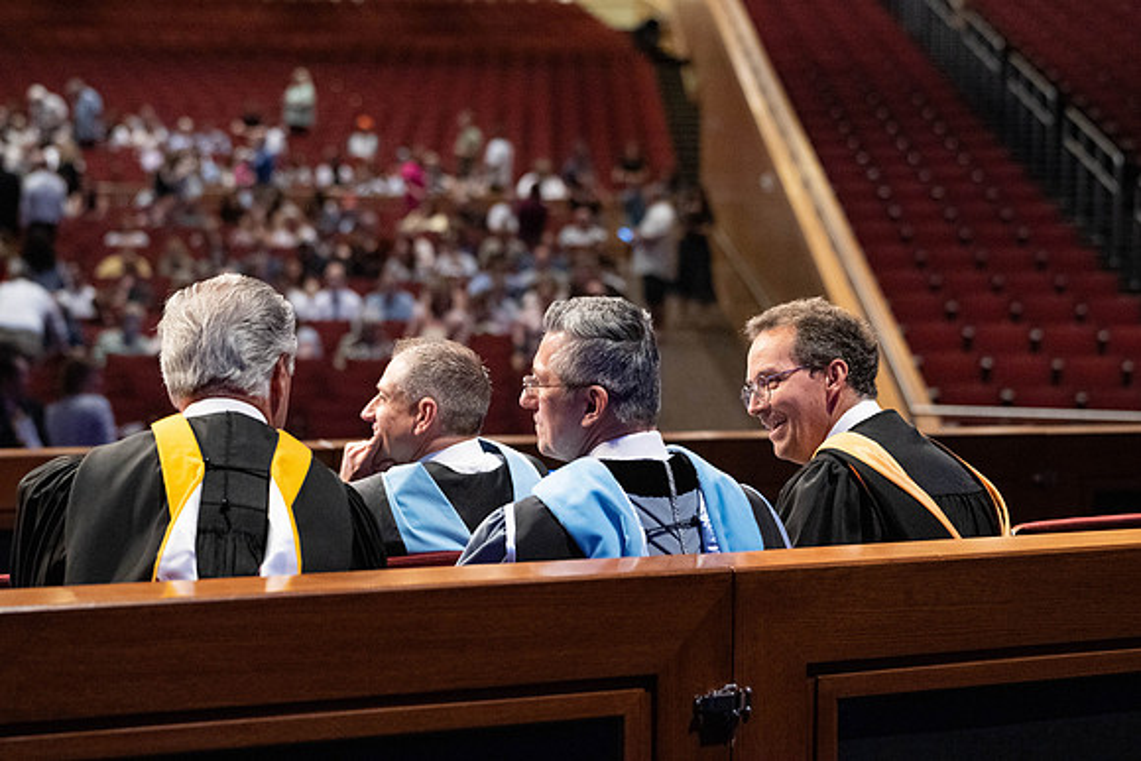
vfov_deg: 14.5
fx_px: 2987
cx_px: 623
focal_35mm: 94
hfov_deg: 21.6
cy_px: 339
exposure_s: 1/160
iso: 10000
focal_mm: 85
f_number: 3.5
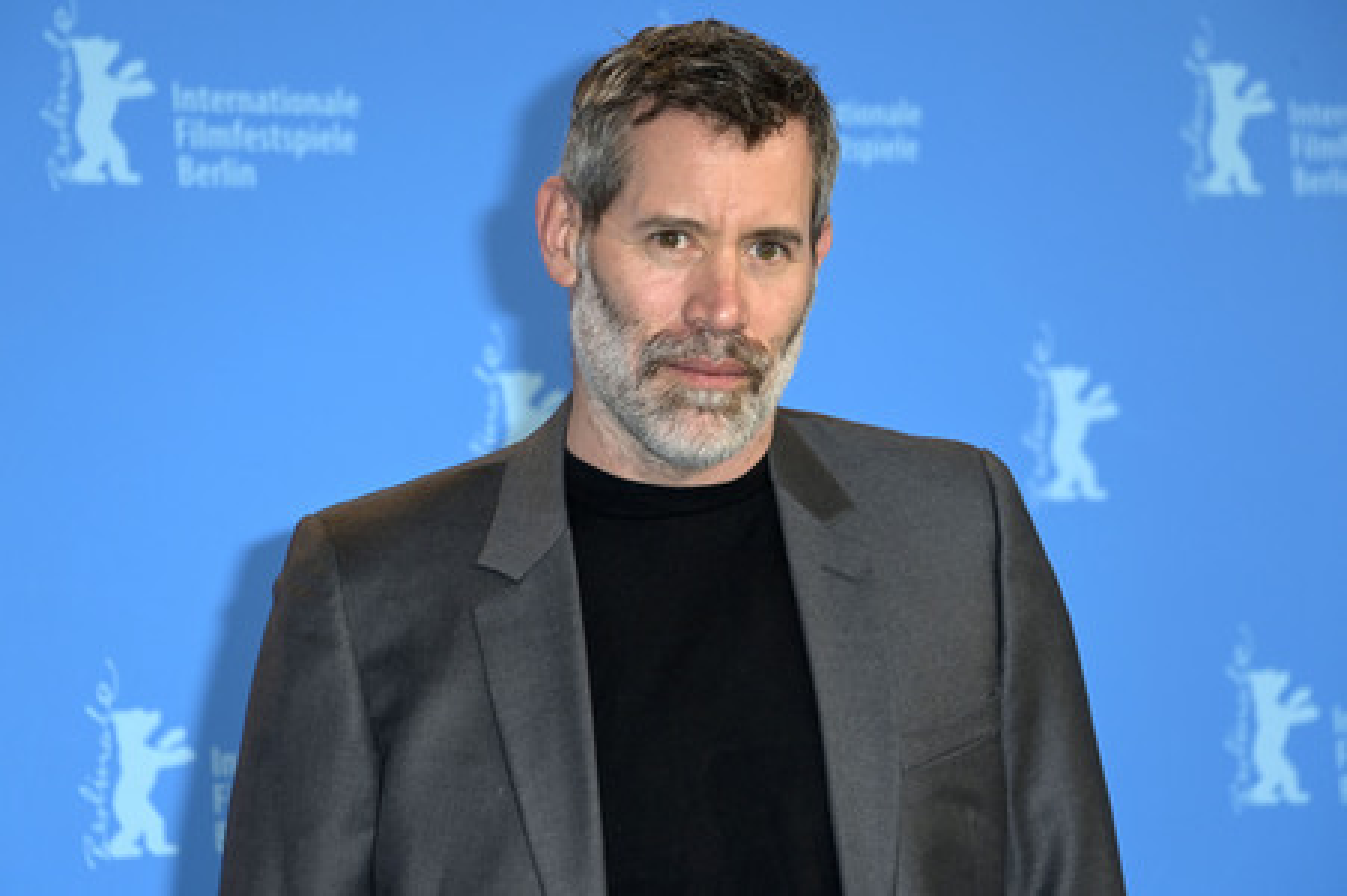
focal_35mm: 125
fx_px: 4674
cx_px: 674
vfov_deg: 11.0
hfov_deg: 16.4
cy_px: 448
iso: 1000
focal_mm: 125
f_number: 5.6
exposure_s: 1/250
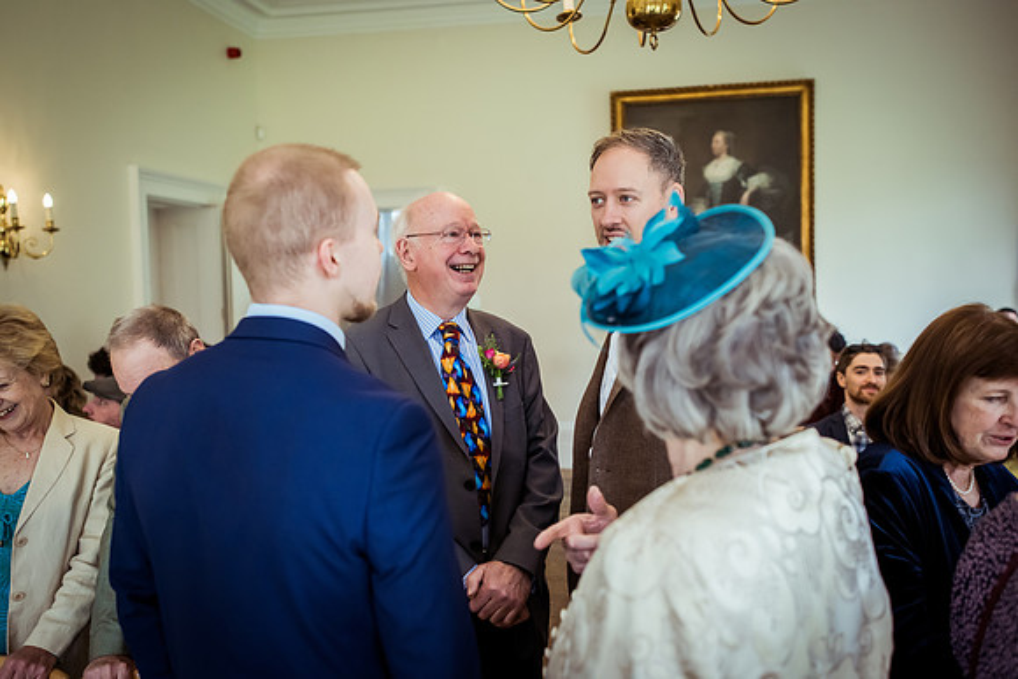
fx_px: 990
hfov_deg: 54.4
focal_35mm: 35
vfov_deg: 37.9
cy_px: 340
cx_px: 509
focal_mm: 35
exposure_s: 1/800
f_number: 3.2
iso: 2200
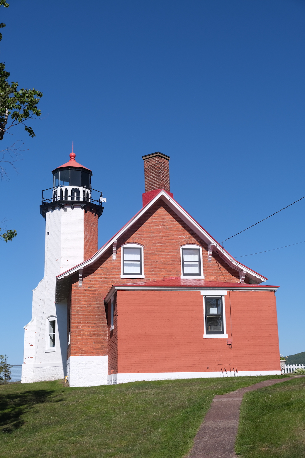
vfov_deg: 42.7
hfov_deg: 29.2
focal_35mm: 46
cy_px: 229
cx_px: 152
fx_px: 585
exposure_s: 1/900
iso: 160
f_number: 5.6
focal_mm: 30.9
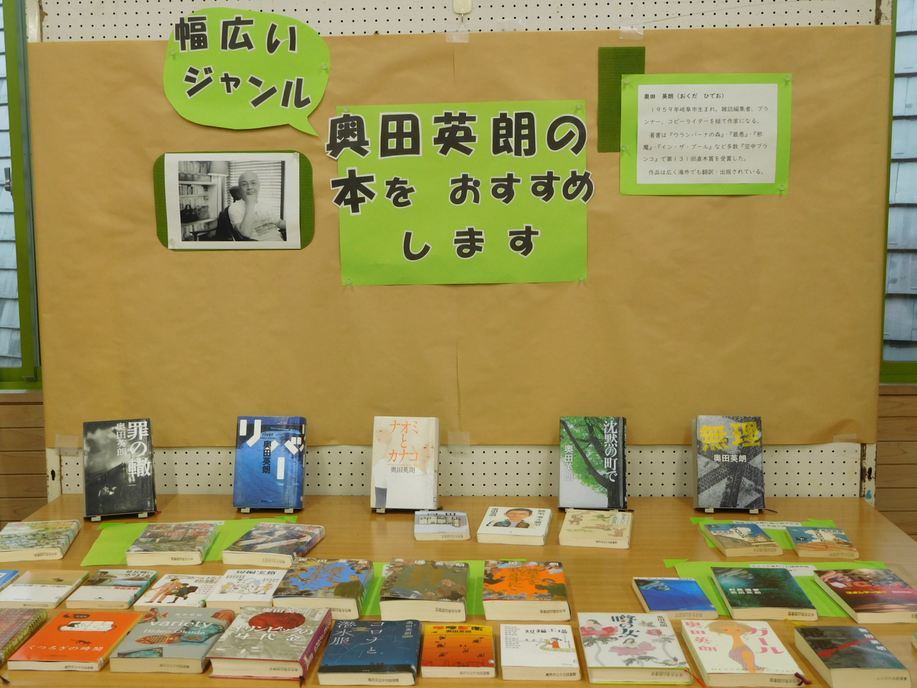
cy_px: 344
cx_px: 458
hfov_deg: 46.8
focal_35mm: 40
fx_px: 1060
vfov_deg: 36.0
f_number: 3.9
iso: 125
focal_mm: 7.1
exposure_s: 1/50
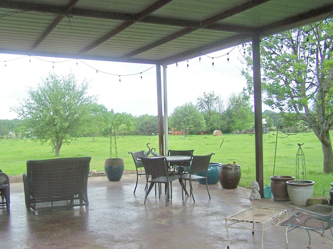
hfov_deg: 41.2
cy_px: 124
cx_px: 148
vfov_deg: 31.5
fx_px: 443
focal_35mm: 46
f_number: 2.8
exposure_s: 1/320
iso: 80
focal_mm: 6.3
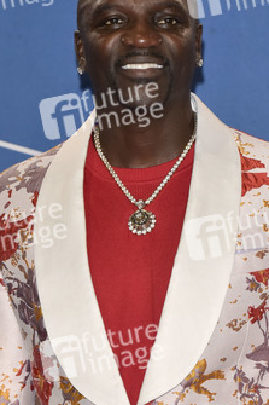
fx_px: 2210
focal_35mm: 197
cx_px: 136
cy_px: 172
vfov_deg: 10.4
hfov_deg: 7.0
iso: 1600
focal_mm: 165
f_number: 6.3
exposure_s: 1/250
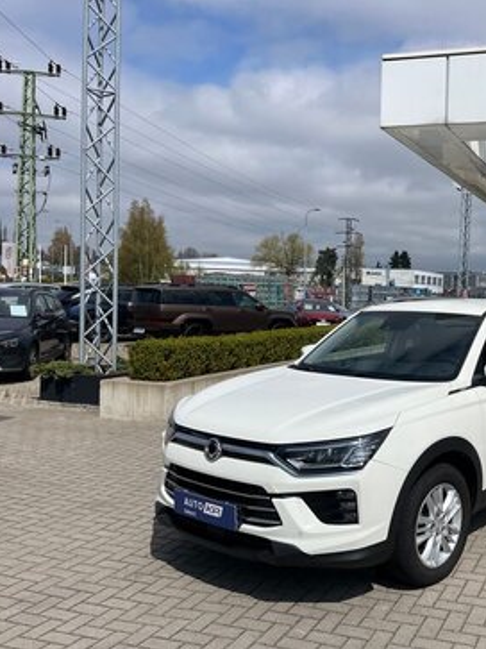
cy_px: 324
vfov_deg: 52.6
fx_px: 656
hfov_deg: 38.2
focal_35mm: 35
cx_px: 429
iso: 50
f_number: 1.6
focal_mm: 5.1
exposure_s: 1/10870
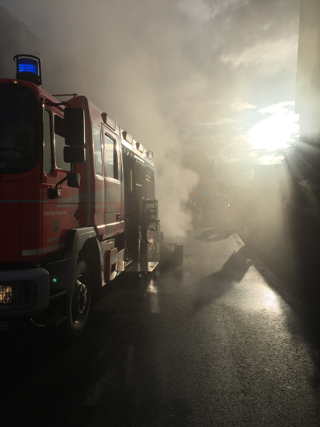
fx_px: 357
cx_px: 160
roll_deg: +0.8
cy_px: 214
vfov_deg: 61.7
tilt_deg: +2.5
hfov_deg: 48.2
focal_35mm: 29
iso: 32
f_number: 2.2
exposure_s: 1/7937
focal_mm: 4.15
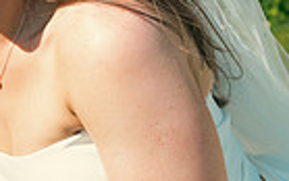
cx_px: -170
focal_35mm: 213
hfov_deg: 9.5
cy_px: 28
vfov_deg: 6.2
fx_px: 1678
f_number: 5
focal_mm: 50
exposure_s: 1/640
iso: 200
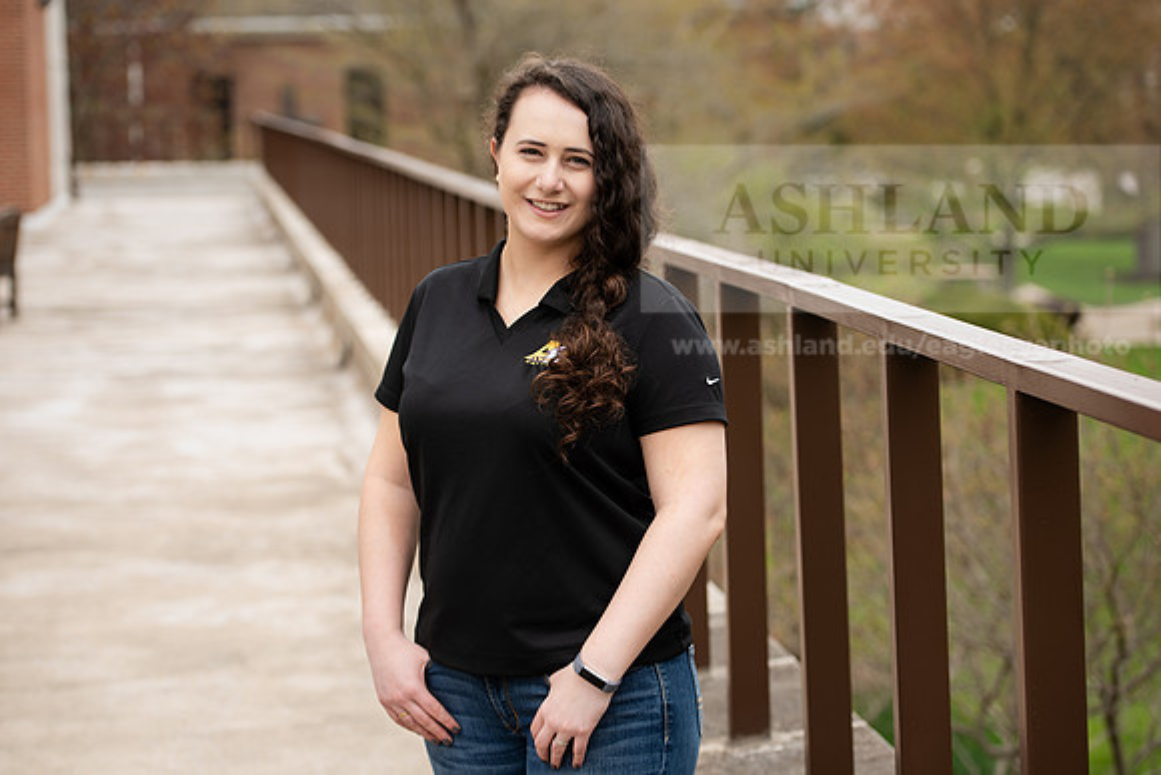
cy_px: 388
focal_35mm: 78
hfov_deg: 26.0
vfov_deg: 17.5
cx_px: 580
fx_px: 2516
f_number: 4
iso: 64
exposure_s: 1/200
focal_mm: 78
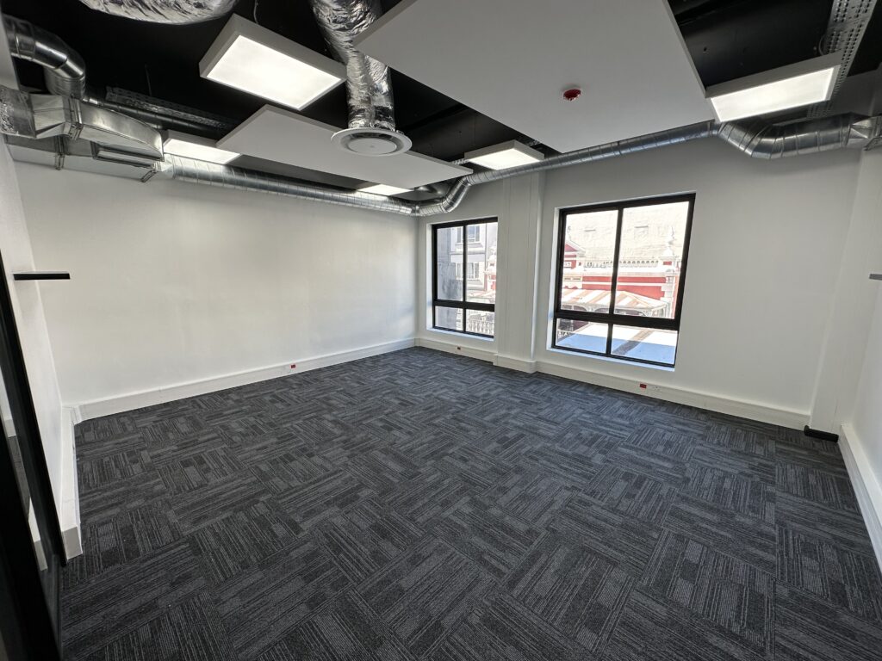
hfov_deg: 102.1
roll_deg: +0.2
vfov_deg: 85.7
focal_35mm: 14
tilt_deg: -10.4
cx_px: 441
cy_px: 330
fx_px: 357
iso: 40
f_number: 2.2
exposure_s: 1/167
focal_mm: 2.22
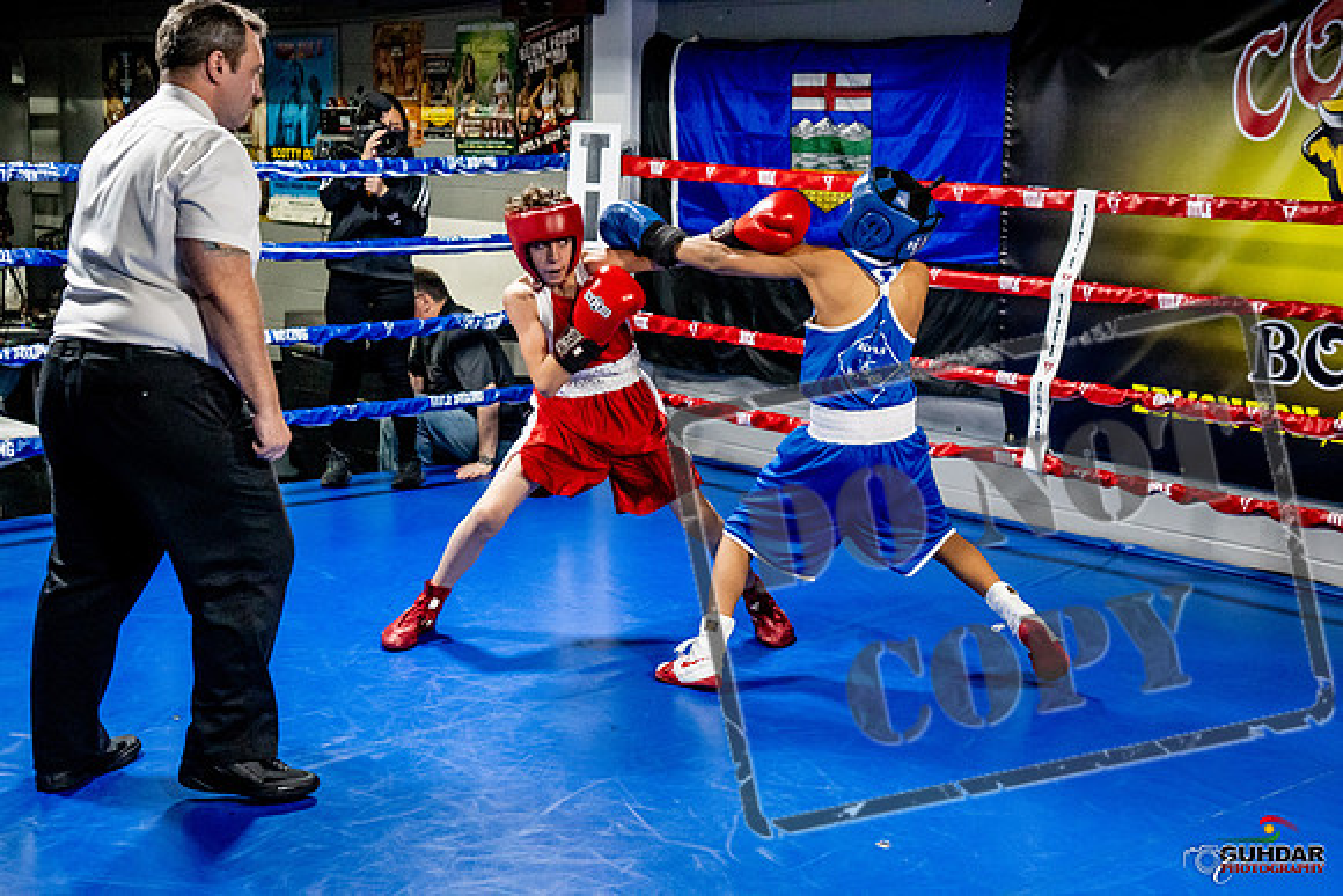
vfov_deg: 26.0
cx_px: 672
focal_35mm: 52
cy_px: 448
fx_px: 1940
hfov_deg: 38.2
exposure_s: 1/800
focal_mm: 35
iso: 5000
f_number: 2.8
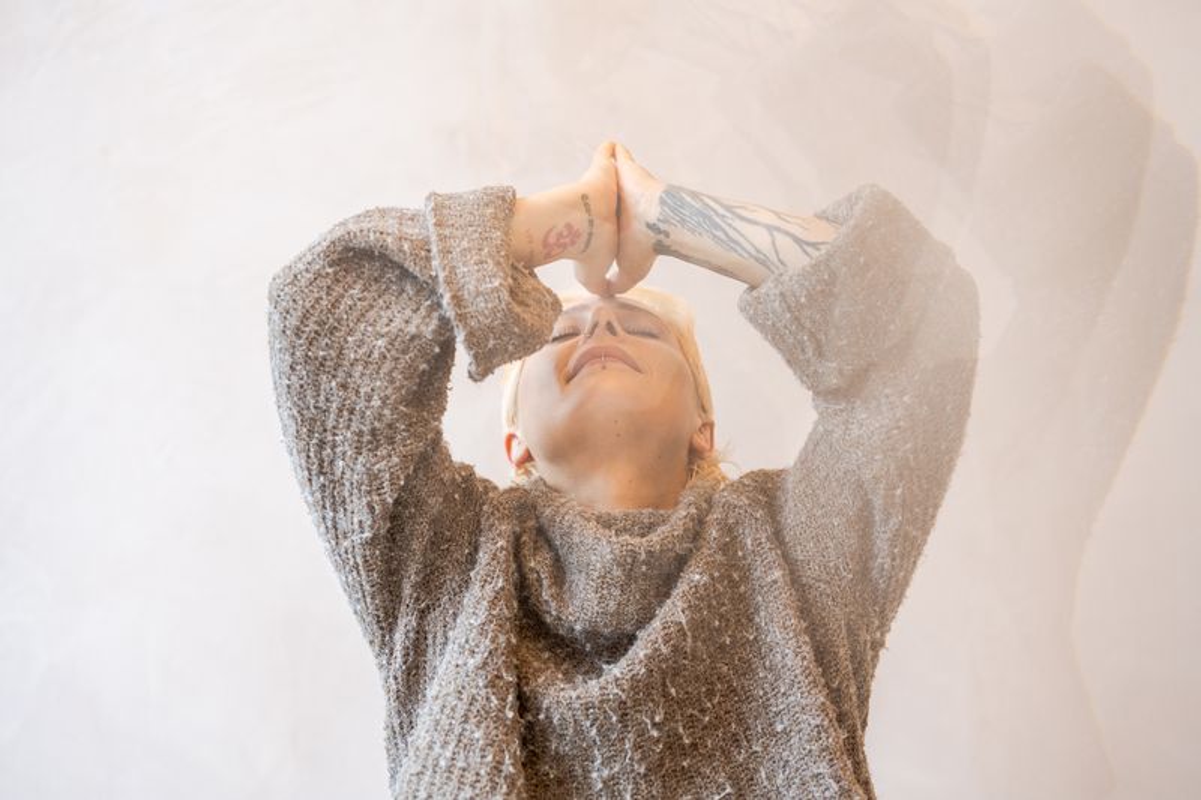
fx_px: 1668
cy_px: 400
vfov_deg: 27.0
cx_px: 600
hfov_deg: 39.6
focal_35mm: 50
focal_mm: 50
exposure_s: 1/160
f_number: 2.5
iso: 500
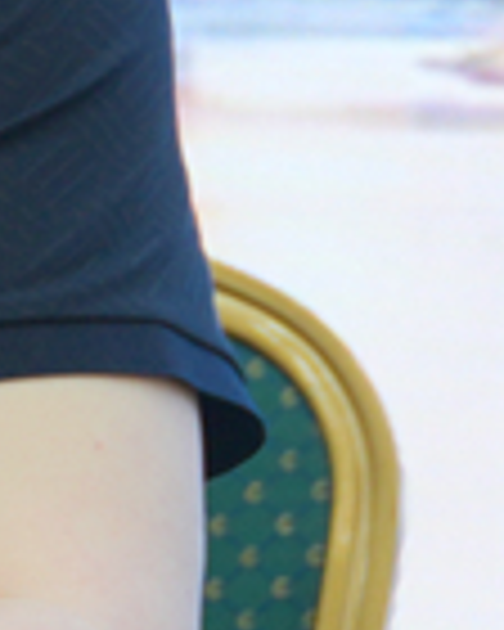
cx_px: 2133
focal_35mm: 393
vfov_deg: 4.9
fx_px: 7334
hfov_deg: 3.7
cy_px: 252
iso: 160
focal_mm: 39
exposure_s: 1/20
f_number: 5.6
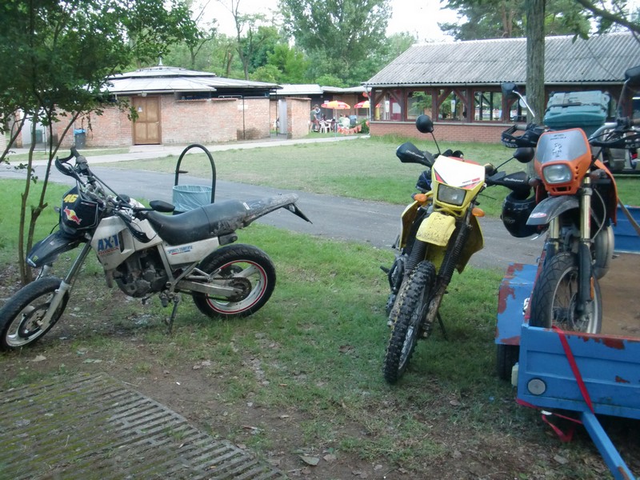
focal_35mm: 38
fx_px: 703
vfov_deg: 37.7
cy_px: 240
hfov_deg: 49.0
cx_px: 320
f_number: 3.9
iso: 250
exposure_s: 1/60
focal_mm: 6.66
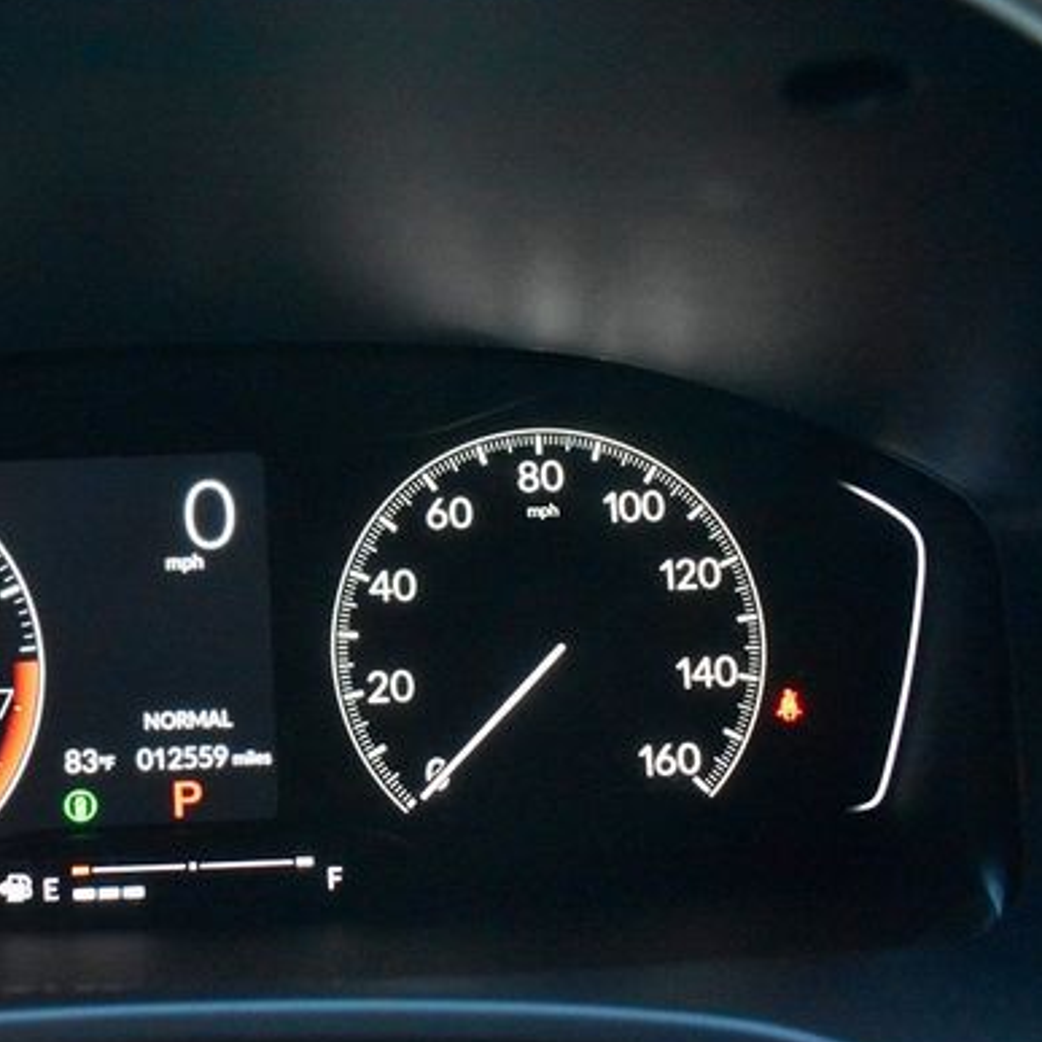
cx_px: 213
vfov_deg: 43.9
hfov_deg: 42.0
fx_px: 1294
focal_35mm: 38
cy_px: 534
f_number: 3.5
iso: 5000
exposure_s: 1/125
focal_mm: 18
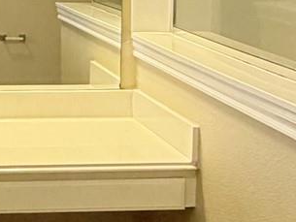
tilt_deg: -4.6
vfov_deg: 15.4
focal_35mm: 94
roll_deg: +0.3
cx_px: -61
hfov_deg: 19.6
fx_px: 804
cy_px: -17
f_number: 2.2
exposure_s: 1/120
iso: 200
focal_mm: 2.22
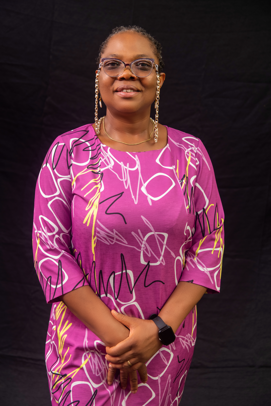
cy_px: 203
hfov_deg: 26.0
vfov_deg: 38.2
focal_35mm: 52
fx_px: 587
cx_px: 136
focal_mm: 52
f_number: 8
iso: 400
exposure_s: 1/100
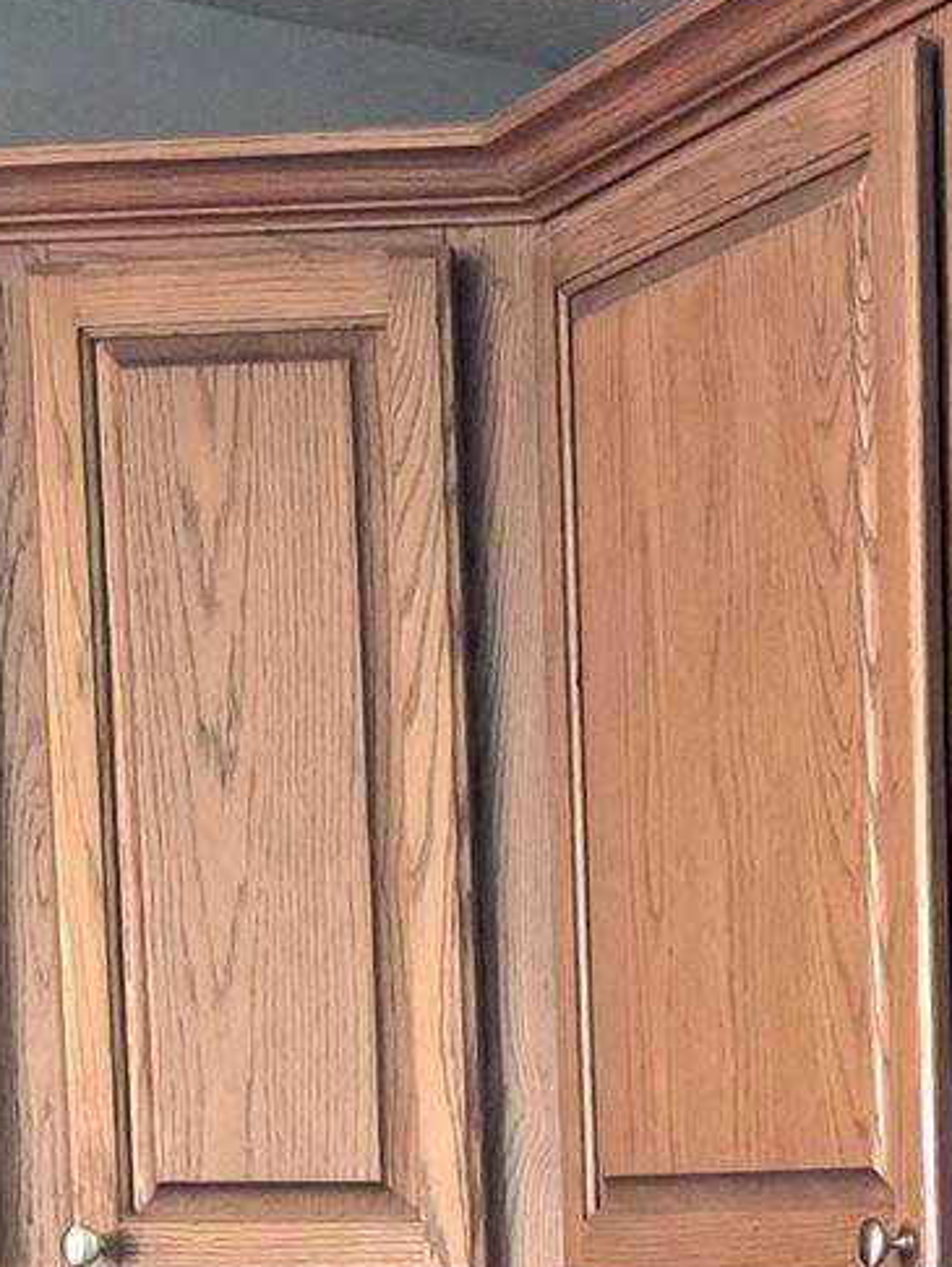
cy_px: 1799
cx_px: 1388
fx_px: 3993
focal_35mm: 109
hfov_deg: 12.9
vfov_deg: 16.7
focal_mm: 6.3
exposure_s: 1/120
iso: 1000
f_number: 1.7
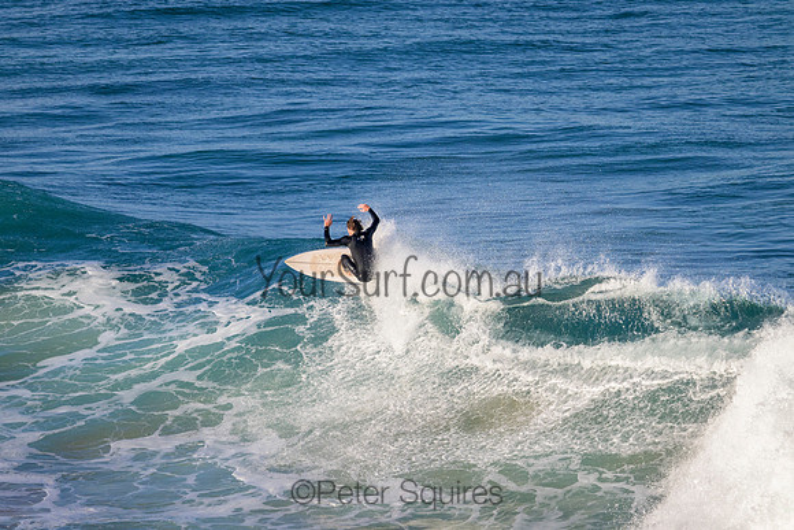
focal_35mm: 430
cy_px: 265
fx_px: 9486
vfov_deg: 3.2
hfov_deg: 4.8
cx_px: 397
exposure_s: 1/2000
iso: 2000
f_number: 11
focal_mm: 430
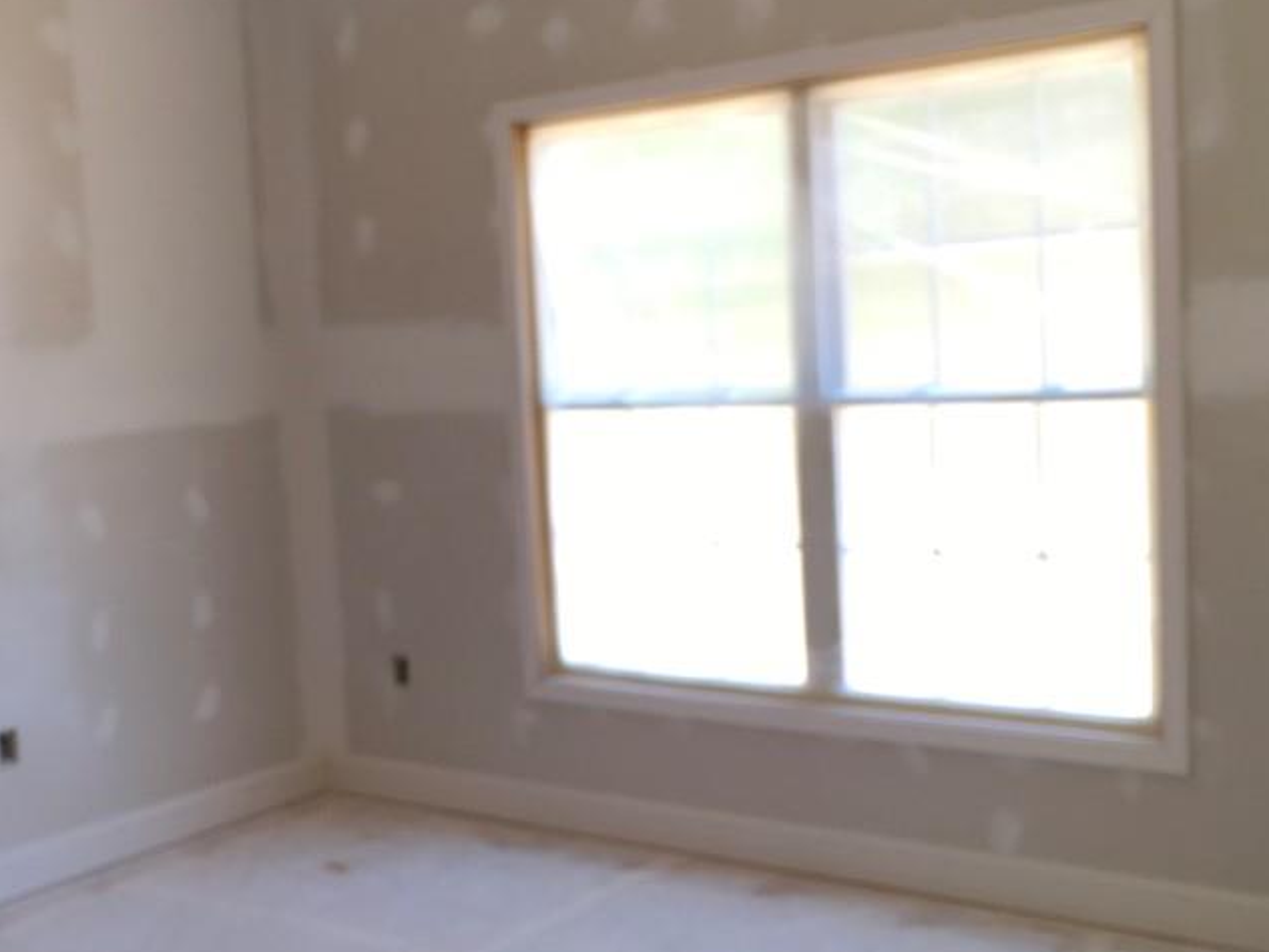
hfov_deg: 39.9
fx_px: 1723
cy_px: 500
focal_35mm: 47
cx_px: 414
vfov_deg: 30.9
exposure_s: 1/60
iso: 25
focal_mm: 4.15
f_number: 2.2
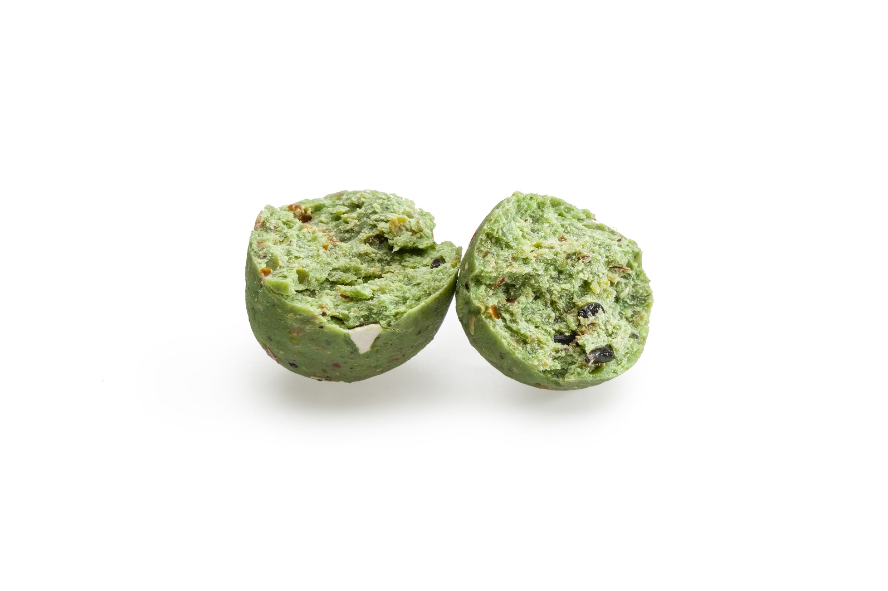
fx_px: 2588
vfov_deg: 13.0
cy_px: 296
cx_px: 444
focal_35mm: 105
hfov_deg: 19.5
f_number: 29
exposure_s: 1/125
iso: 200
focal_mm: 105
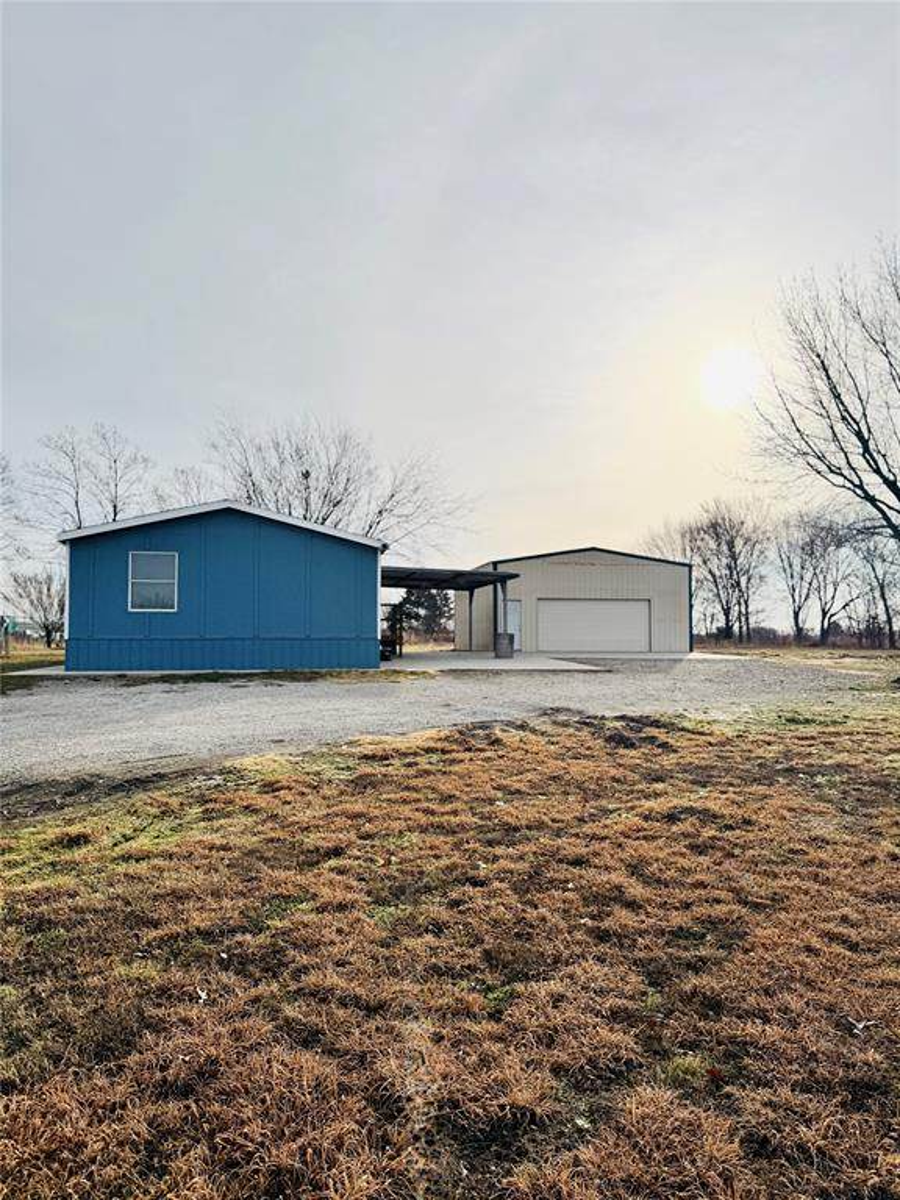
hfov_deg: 56.8
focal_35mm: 24
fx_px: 832
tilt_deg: +2.1
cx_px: 450
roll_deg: +0.4
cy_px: 600
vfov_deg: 71.6
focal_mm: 6.76
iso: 64
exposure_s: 1/12346
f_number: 1.78
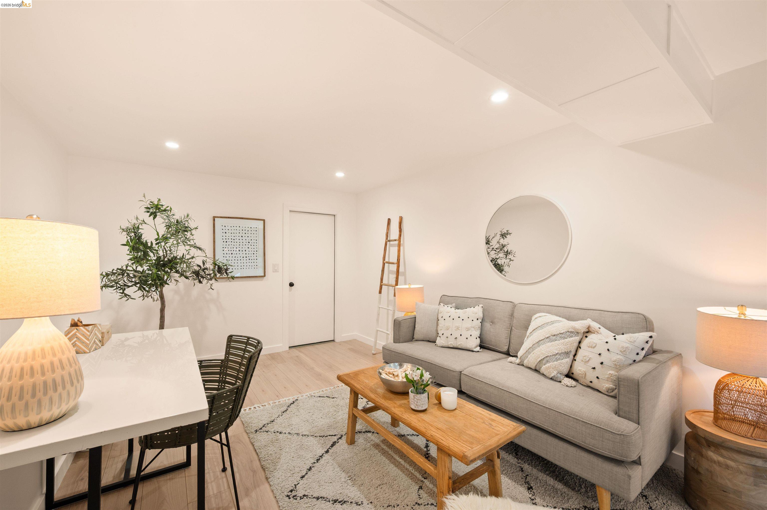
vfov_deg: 81.1
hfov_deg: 104.3
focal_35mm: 14
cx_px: 384
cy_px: 255
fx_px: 298
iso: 250
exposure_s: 1/2.5
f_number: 10
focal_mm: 14
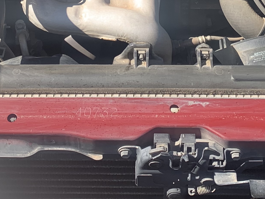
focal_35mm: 85
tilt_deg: -38.8
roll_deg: +0.5
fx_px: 651
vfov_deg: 16.4
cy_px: -65
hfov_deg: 23.0
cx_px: 140
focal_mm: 4.25
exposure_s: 1/651
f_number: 1.8
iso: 25
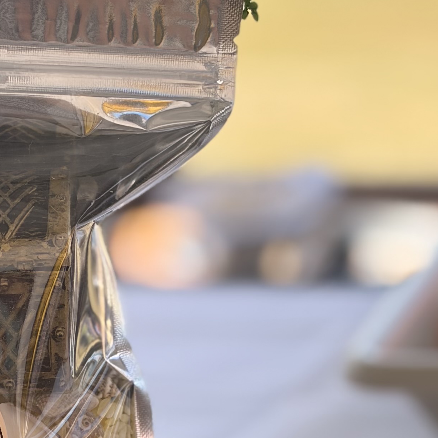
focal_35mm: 151
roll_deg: +2.0
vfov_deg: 11.5
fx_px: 2162
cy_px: 351
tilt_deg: -12.6
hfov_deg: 11.5
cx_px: 16
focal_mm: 5.96
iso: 50
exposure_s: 1/933
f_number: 1.6
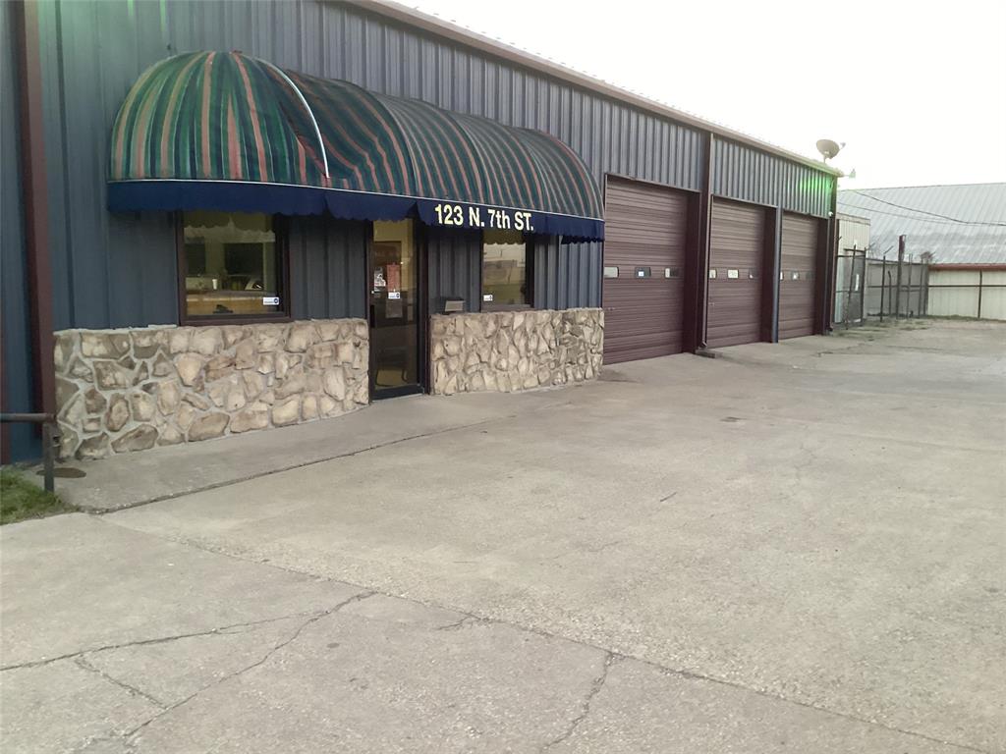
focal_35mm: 31
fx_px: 901
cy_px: 377
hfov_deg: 58.4
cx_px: 503
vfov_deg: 45.4
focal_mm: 3.3
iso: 250
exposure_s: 1/40
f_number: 2.4
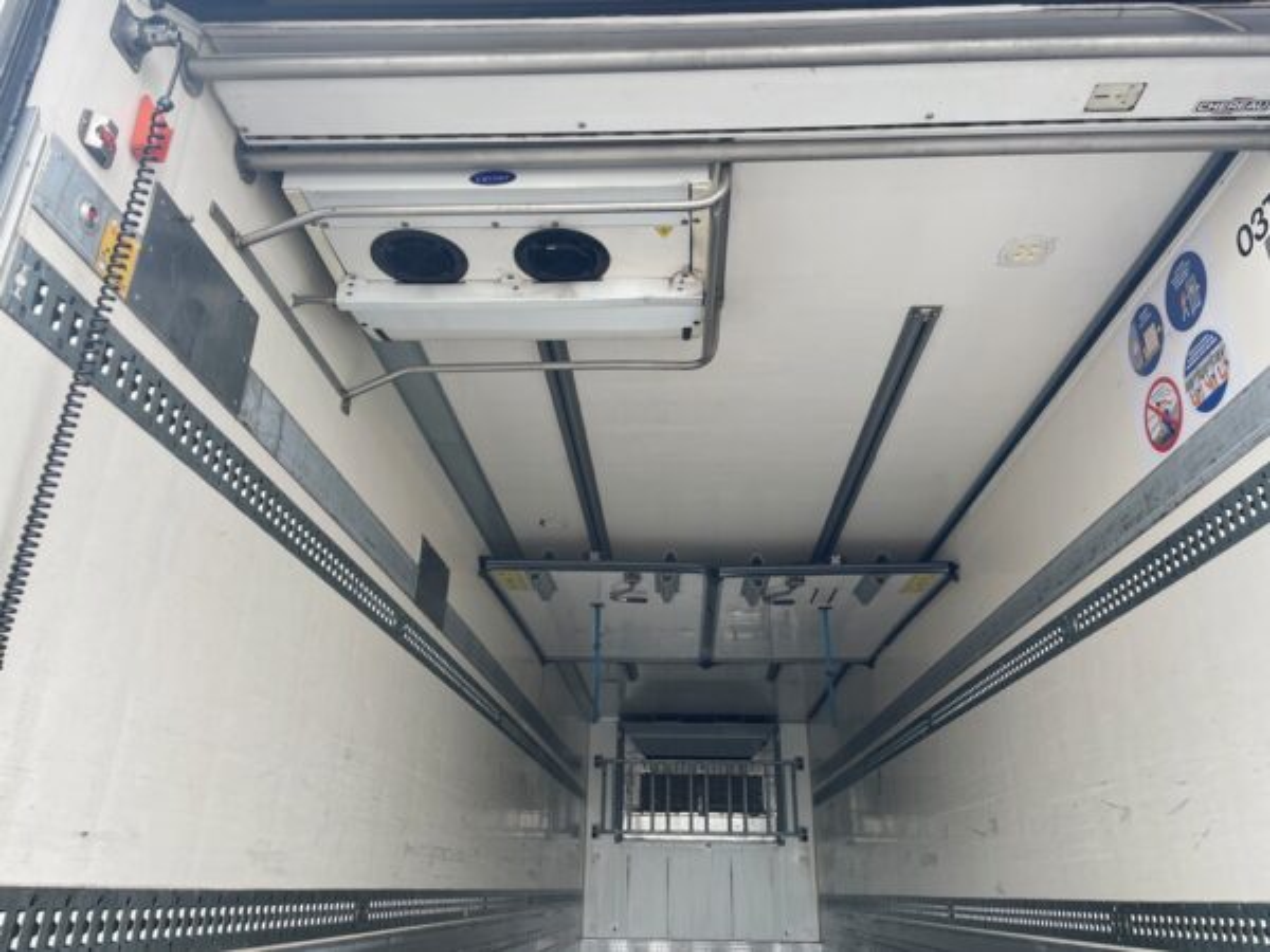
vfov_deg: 53.1
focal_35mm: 26
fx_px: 954
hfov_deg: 67.3
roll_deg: -0.8
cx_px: 635
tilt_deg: +23.1
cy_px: 476
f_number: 1.6
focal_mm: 4.2
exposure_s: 1/145
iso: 32
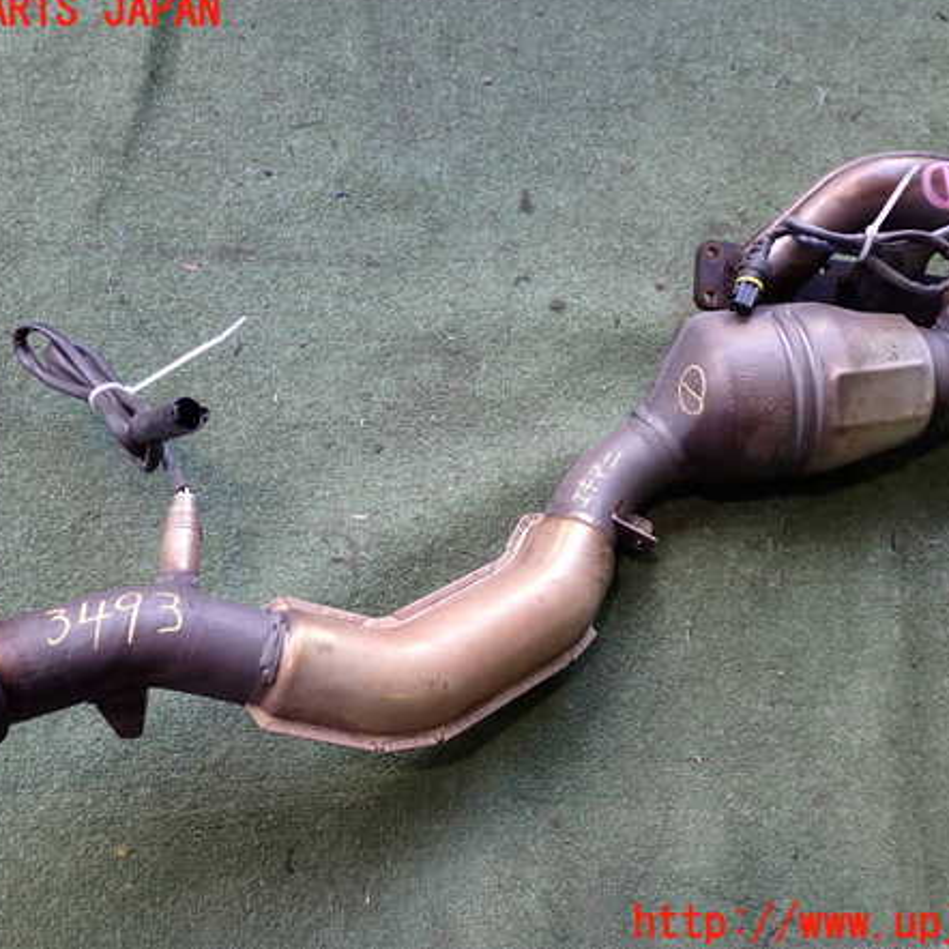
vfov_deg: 46.0
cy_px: 468
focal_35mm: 36
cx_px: 474
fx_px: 1117
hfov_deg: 46.0
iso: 200
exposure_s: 1/80
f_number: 2.3
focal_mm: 5.4
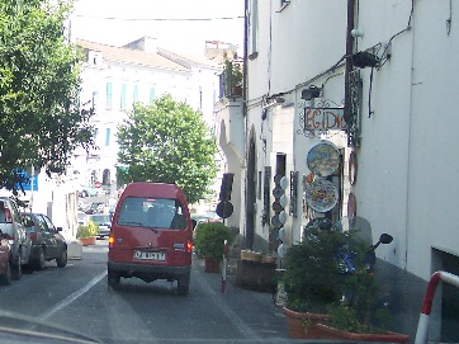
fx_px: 1113
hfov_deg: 22.9
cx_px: 68
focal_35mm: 84
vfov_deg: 17.5
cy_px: 98
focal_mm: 8
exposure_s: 1/500
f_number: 2.8
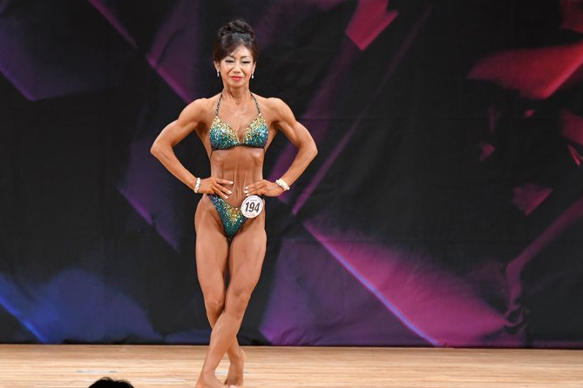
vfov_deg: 4.2
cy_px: 214
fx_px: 5344
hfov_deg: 6.2
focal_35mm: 330
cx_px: 262
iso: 3200
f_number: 5.6
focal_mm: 190
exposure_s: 1/400
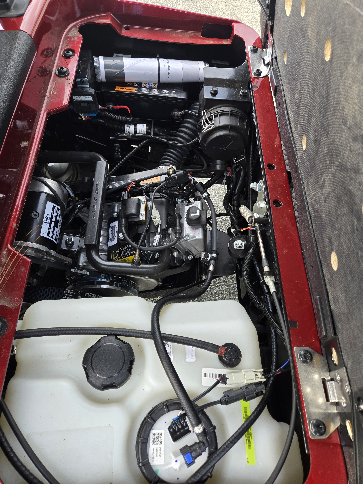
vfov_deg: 73.9
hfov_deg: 58.9
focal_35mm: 23
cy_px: 242
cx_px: 182
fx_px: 322
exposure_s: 1/180
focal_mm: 5.4
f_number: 1.8
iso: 50
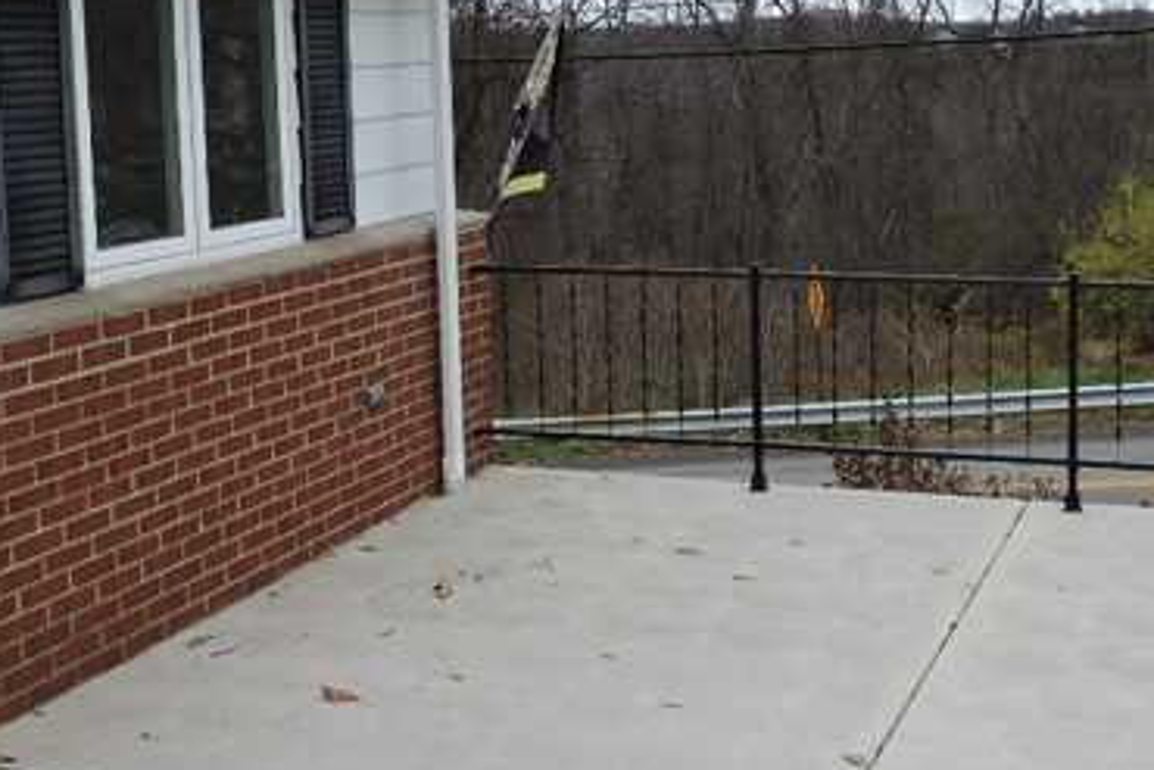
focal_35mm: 54
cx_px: 733
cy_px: 246
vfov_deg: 24.9
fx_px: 1732
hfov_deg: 36.6
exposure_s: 1/250
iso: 100
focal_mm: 4.3
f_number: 3
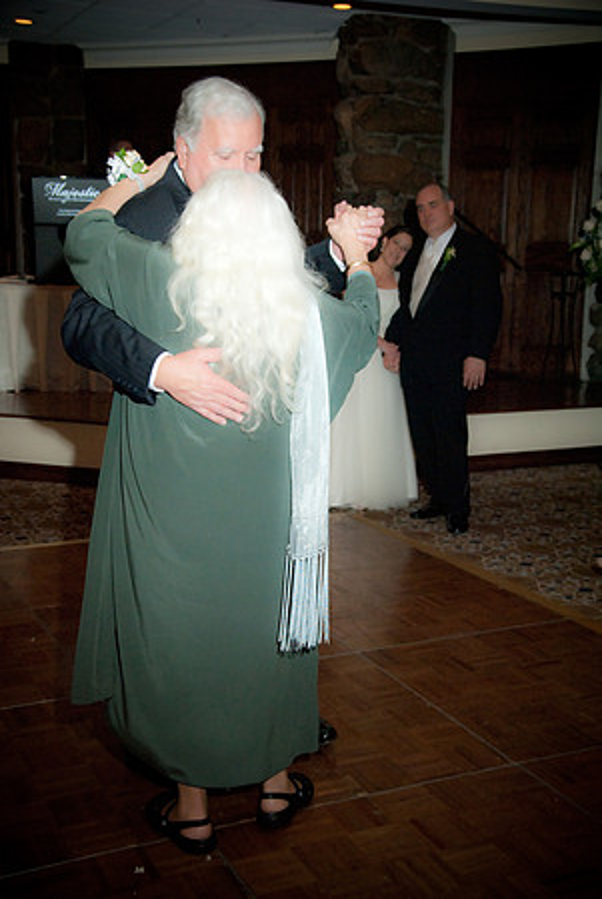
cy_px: 450
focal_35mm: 45
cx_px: 301
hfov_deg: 29.9
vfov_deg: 43.6
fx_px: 1126
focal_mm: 30
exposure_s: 1/80
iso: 800
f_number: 4.2
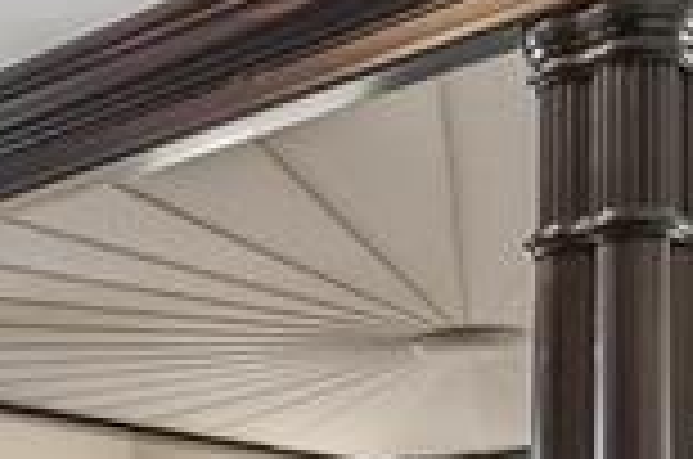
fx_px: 1921
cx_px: -148
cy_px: 792
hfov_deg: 19.2
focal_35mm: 100
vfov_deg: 12.6
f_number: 8
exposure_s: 1.3
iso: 250
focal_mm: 10
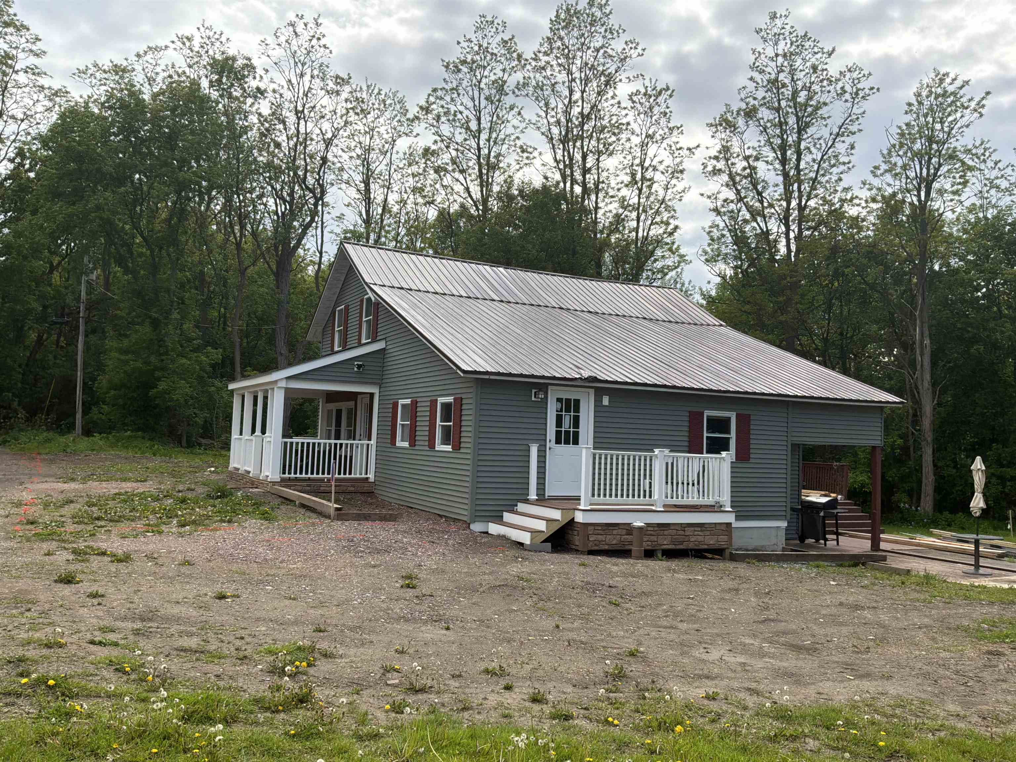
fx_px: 822
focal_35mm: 28
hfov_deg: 63.4
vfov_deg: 49.7
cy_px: 381
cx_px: 508
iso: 32
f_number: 1.8
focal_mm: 3
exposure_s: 1/2320
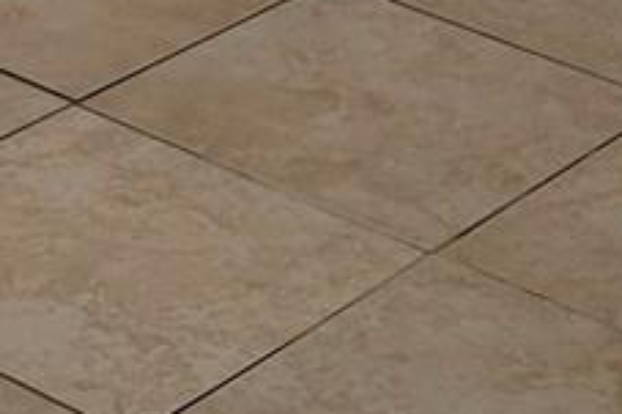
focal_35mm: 191
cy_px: -751
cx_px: 307
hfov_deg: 10.8
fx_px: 3298
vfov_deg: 6.6
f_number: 1.8
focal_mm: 5.4
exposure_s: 1/60
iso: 160
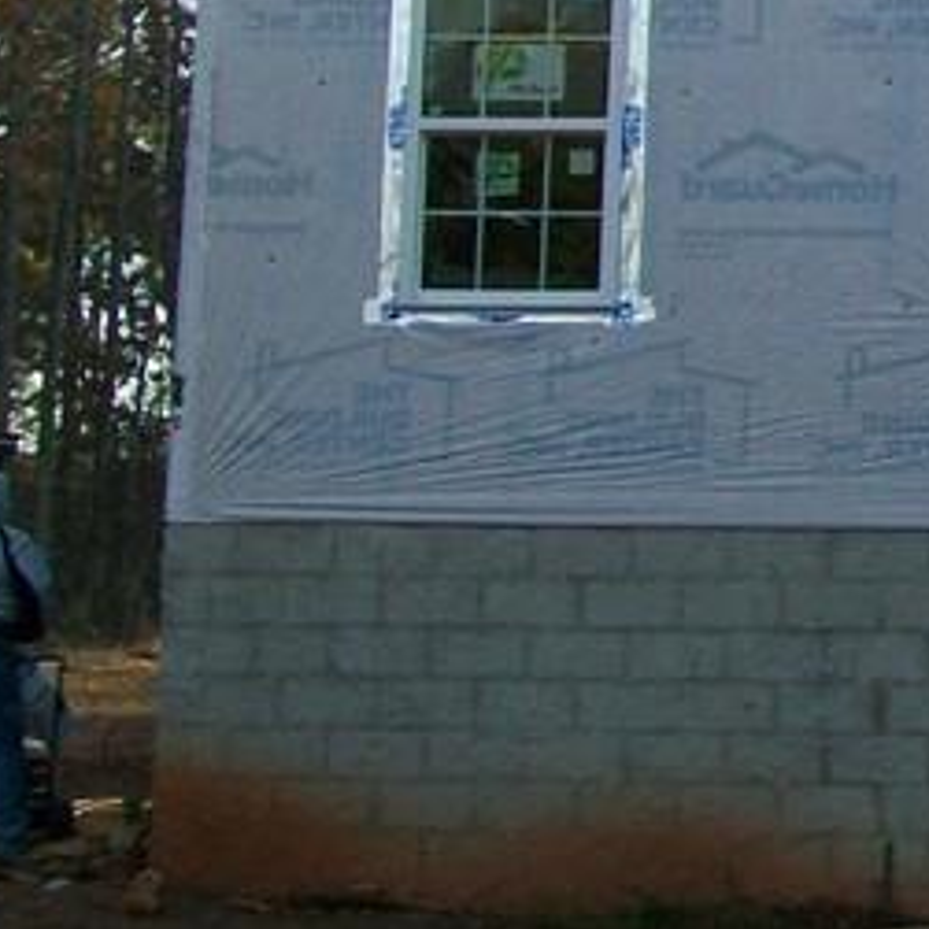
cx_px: 1543
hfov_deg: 12.5
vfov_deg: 13.2
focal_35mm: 130
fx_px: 3947
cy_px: -93
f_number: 2.7
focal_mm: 6
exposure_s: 1/250
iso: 64
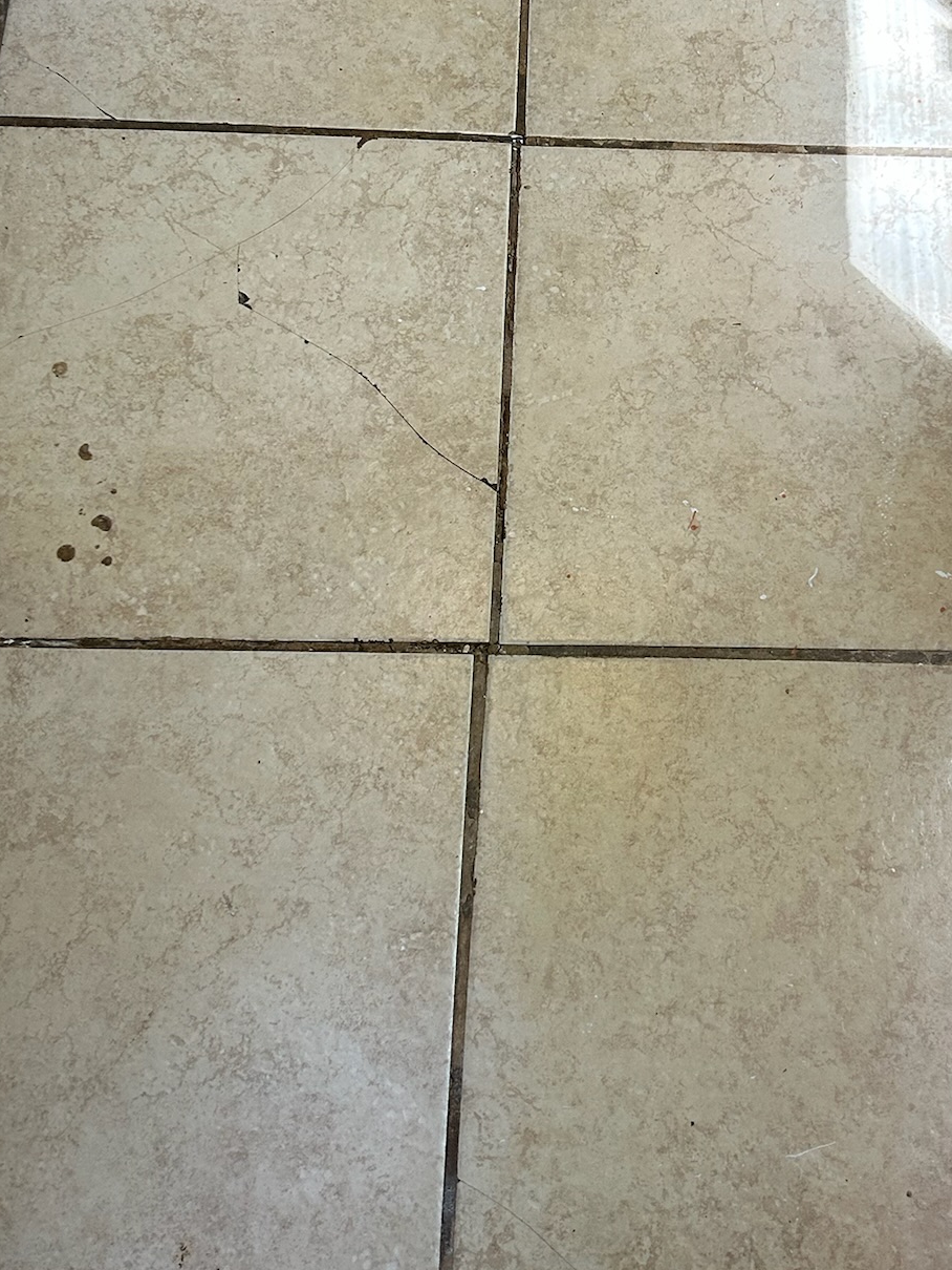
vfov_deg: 42.4
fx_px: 1613
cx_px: 701
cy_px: 430
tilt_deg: -67.7
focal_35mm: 44
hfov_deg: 32.3
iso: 125
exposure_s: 1/91
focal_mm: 5.7
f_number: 1.5
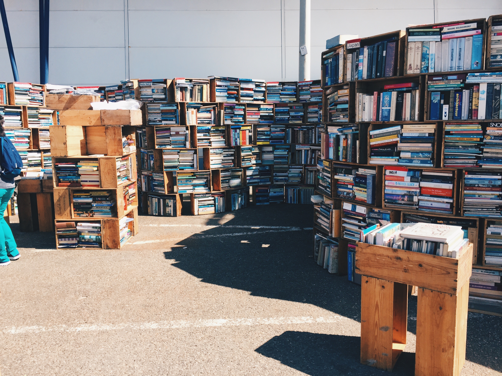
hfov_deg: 61.7
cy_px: 188
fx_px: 421
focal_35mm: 29
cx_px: 251
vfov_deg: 48.2
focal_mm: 4.15
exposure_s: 1/989
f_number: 2.2
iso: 32
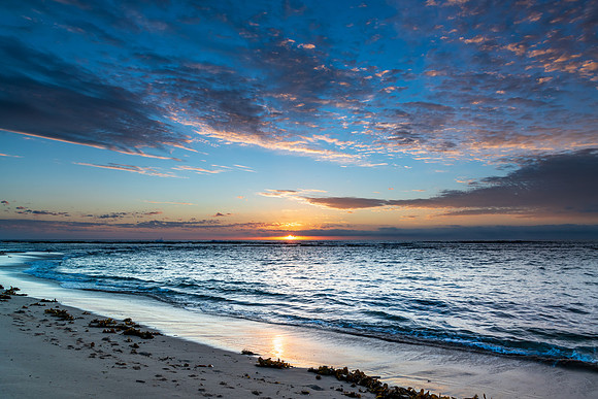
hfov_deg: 70.5
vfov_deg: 50.5
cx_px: 309
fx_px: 423
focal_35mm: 25
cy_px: 193
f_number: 6.3
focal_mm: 24
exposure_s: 1/25
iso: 125
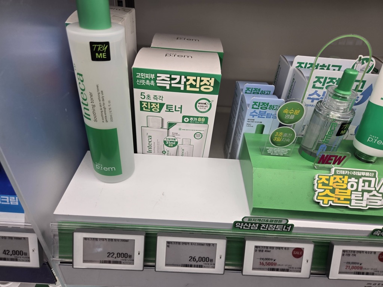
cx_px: 192
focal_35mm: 23
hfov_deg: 73.9
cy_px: 144
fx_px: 254
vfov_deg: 58.9
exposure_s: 1/120
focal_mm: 5.4
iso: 25
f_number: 1.8
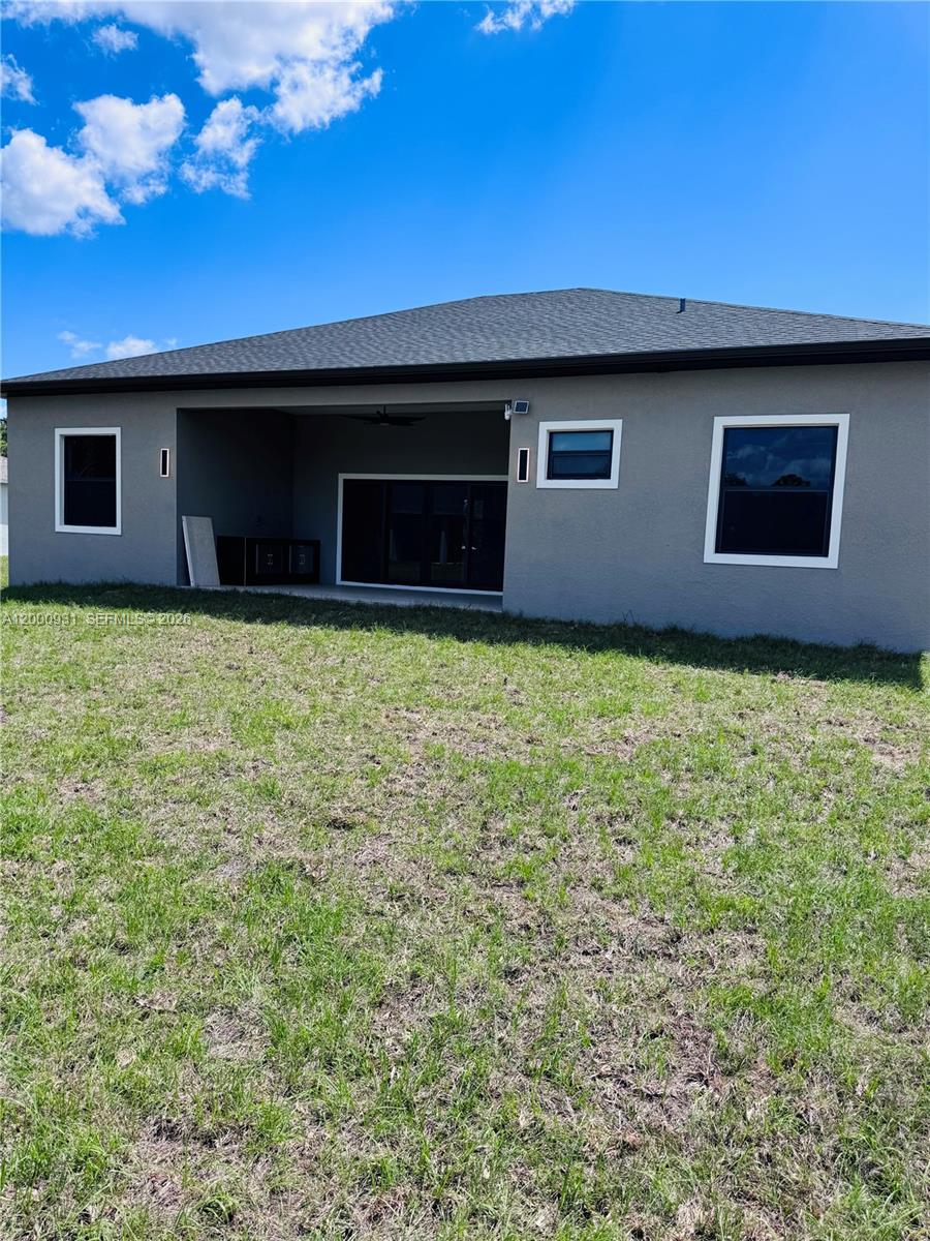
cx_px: 465
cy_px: 620
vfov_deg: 71.6
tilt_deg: -4.6
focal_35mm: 24
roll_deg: -1.9
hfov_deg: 56.8
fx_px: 860
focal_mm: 6.76
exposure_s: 1/4310
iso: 80
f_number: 1.78
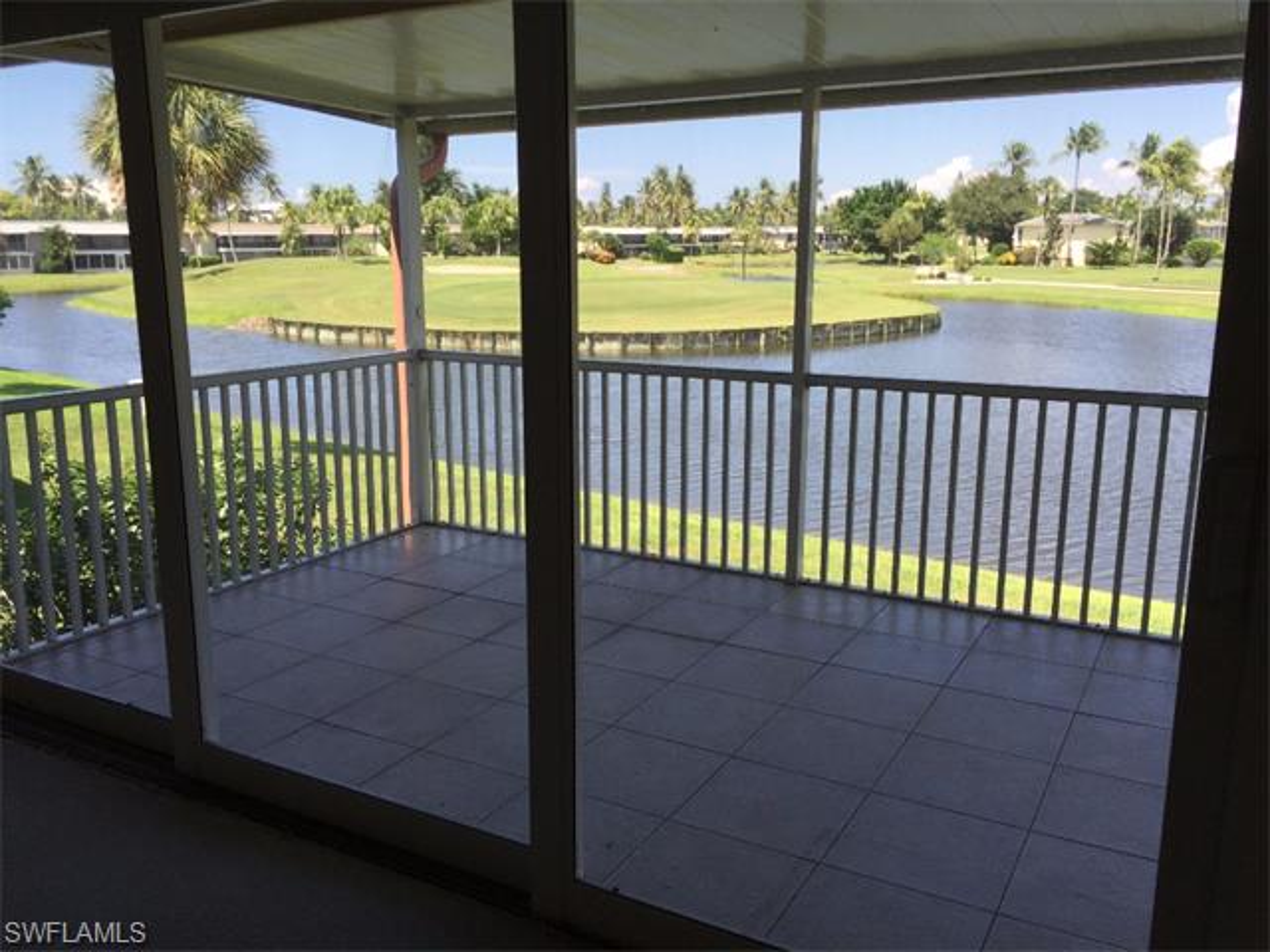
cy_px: 476
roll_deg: -0.5
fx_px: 1064
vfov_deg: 48.2
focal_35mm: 29
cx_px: 635
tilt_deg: -13.0
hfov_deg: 61.7
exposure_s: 1/280
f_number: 2.2
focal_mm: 4.15
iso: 32
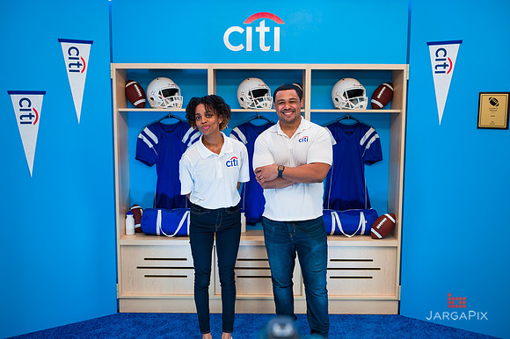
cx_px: 255
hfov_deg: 50.7
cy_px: 170
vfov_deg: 35.0
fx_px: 538
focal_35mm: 38
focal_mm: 38
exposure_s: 1/200
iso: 640
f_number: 4
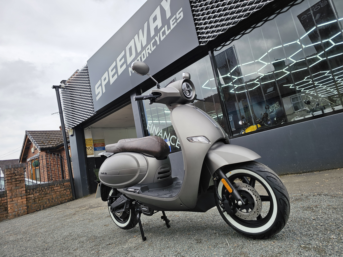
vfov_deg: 58.9
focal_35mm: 23
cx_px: 172
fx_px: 228
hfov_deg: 73.9
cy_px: 128
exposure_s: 1/497
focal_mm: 6.3
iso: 16
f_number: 1.7
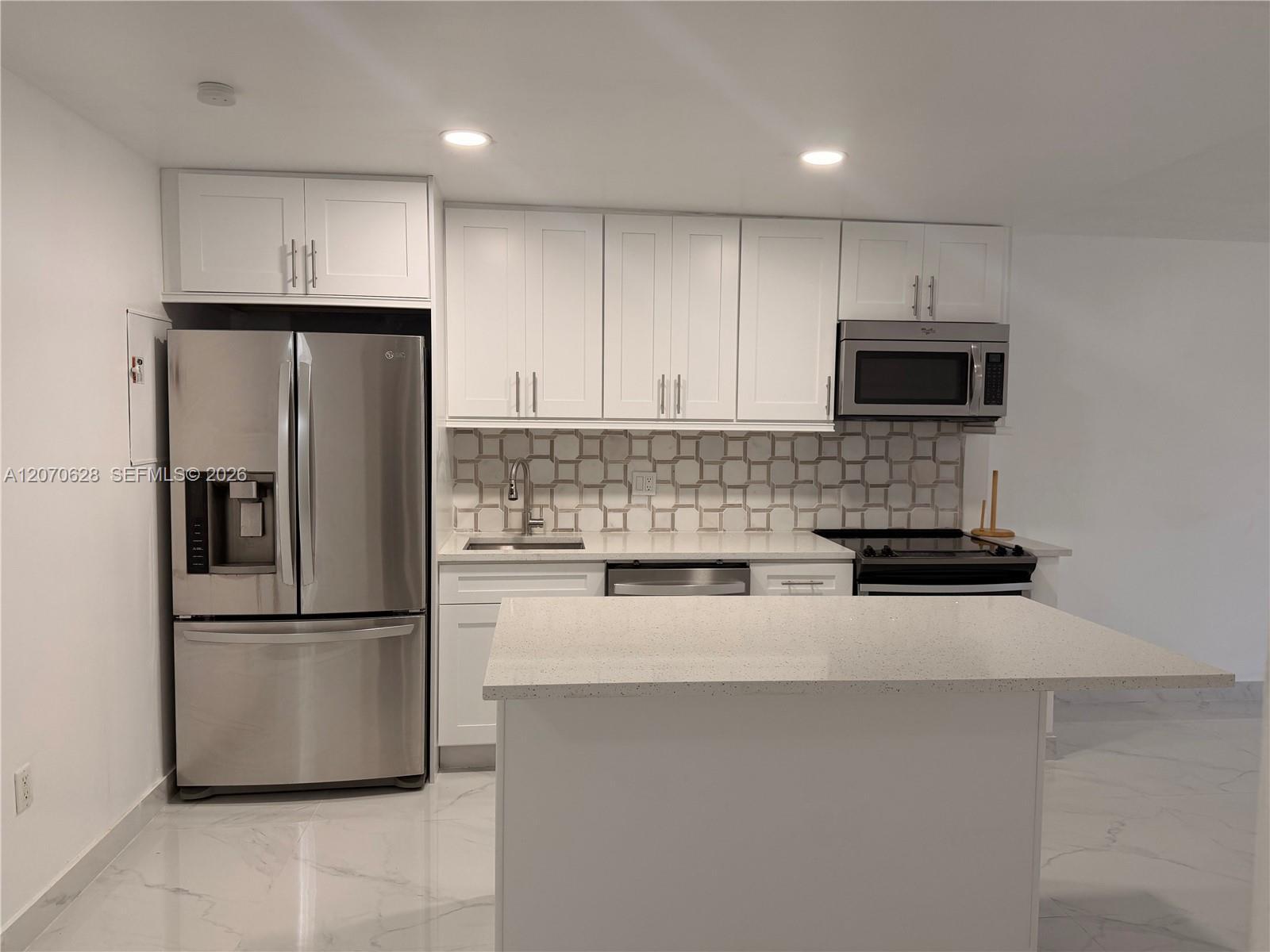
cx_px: 635
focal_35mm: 24
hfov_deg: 71.6
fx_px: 881
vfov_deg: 56.8
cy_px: 476
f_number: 1.78
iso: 125
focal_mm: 6.76
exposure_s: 1/120
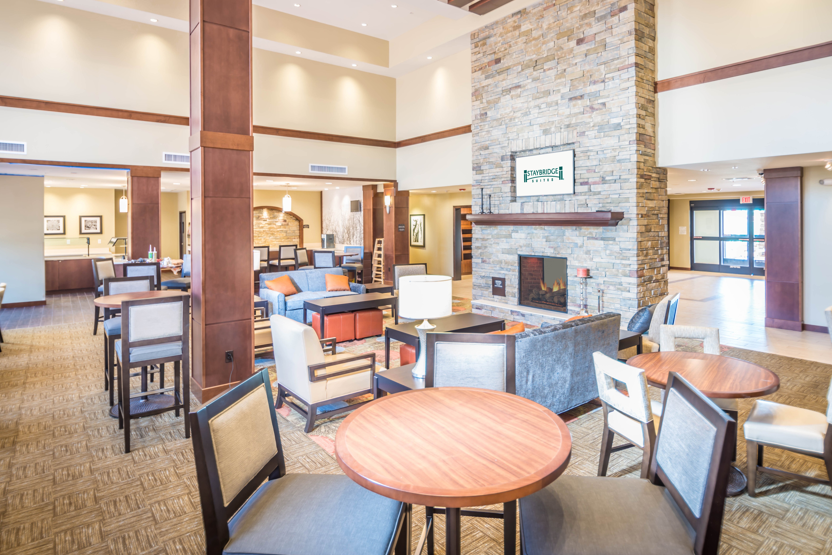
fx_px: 485
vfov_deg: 59.3
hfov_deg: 80.9
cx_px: 462
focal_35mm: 21
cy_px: 243
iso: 100
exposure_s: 1/3
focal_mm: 18
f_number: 4.2
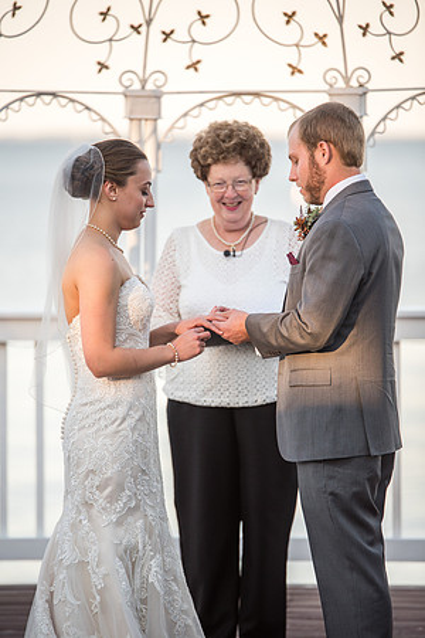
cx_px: 212
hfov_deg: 6.9
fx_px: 3541
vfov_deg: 10.3
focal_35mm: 200
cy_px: 319
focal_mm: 200
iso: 125
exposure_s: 1/1250
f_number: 2.8
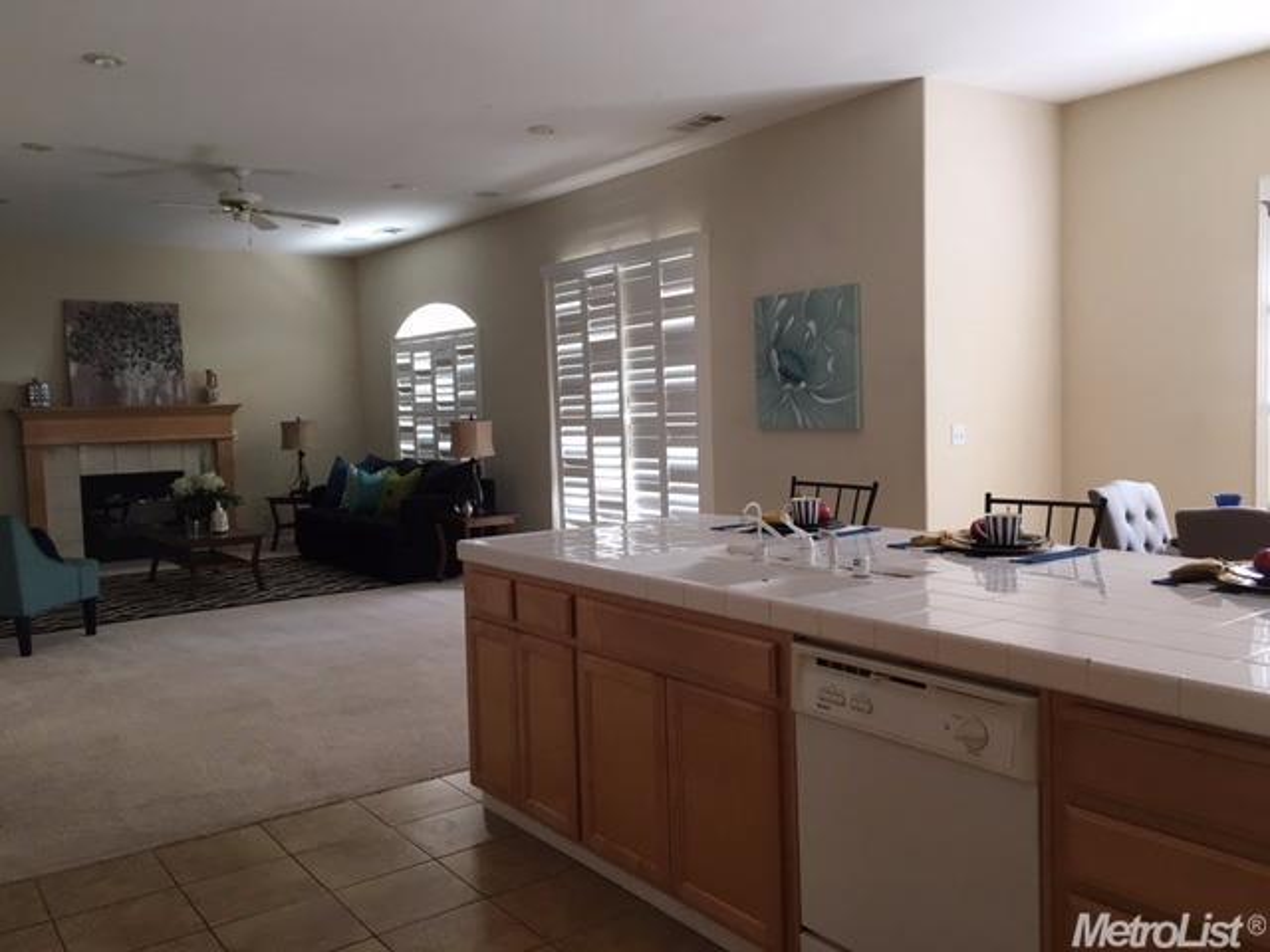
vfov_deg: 48.2
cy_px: 476
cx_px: 635
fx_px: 1064
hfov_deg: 61.7
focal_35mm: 29
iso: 32
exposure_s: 1/30
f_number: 2.2
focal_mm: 4.15
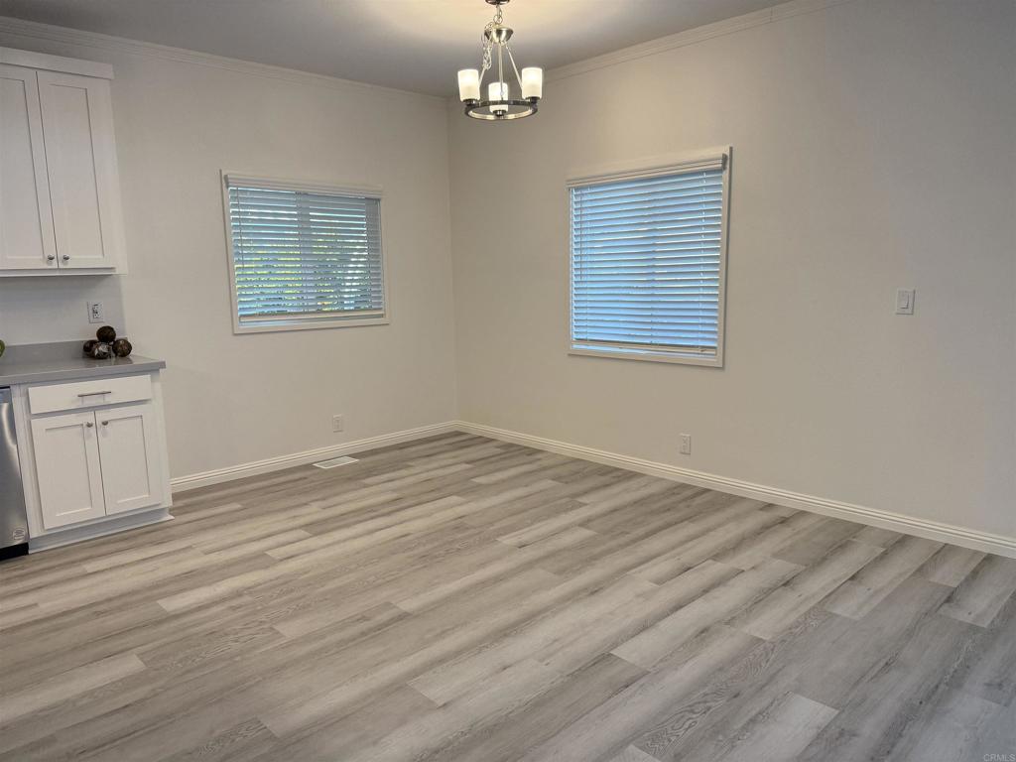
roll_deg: +0.9
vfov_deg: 56.8
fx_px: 704
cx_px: 508
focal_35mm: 24
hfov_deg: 71.6
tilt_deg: -7.9
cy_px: 381
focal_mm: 6.76
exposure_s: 1/230
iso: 200
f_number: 1.78
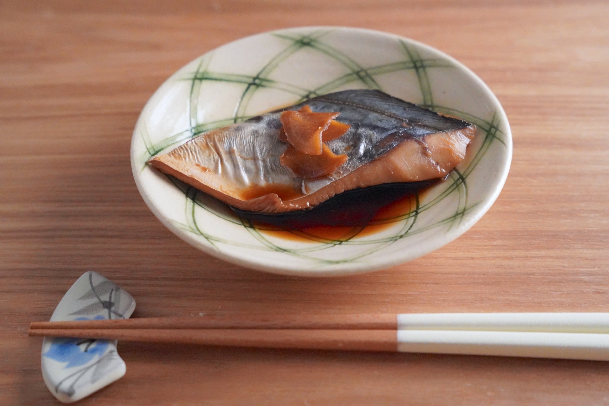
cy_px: 203
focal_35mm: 70
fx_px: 1184
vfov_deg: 19.5
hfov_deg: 28.8
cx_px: 304
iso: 25600
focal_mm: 70
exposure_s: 1/640
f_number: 6.3
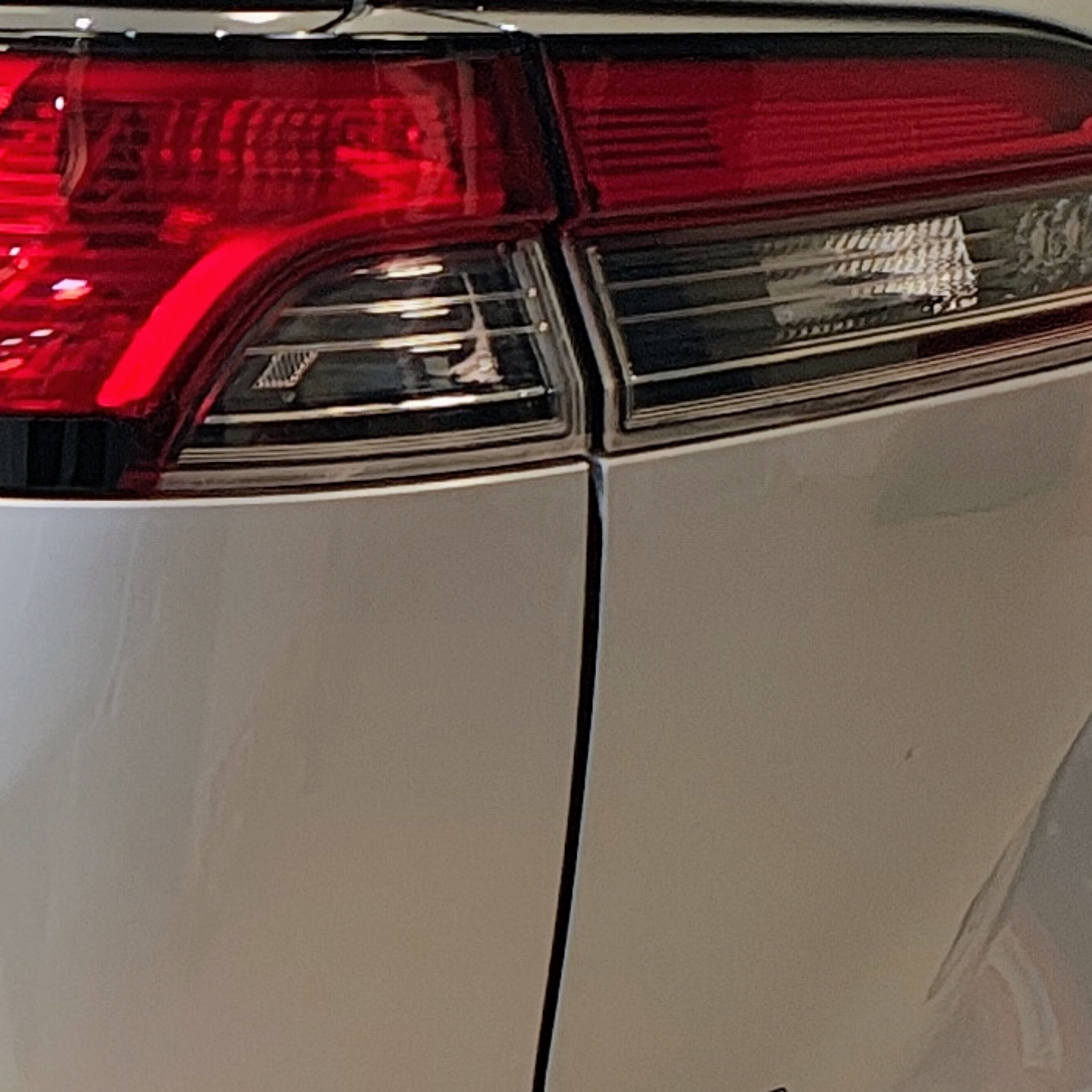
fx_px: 4604
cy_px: 772
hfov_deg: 12.3
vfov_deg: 13.5
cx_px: -929
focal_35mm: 129
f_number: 1.4
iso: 400
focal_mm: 5.89
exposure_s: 1/60
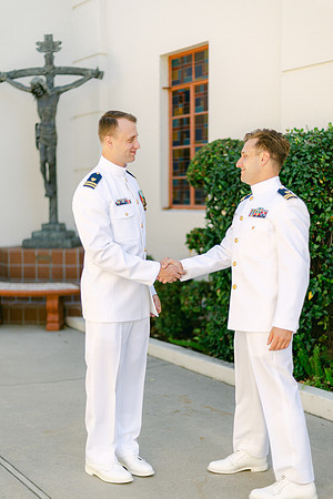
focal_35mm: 58
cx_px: 166
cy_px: 250
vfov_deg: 34.5
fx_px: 805
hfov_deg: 23.4
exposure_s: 1/1250
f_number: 1.4
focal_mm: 58
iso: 64
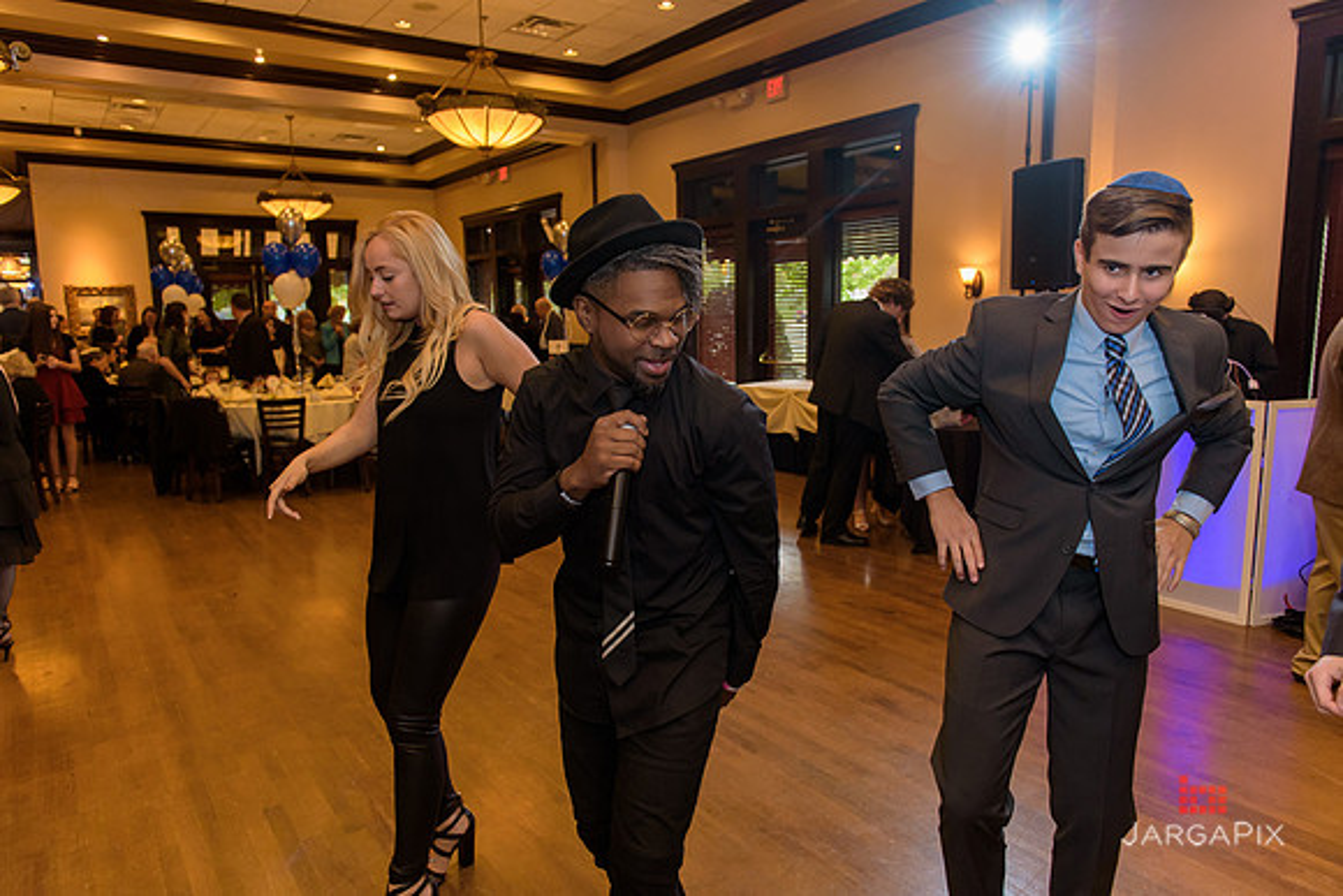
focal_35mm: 24
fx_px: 896
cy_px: 448
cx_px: 672
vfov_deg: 53.2
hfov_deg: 73.7
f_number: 3.2
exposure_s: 1/125
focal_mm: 24
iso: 1600
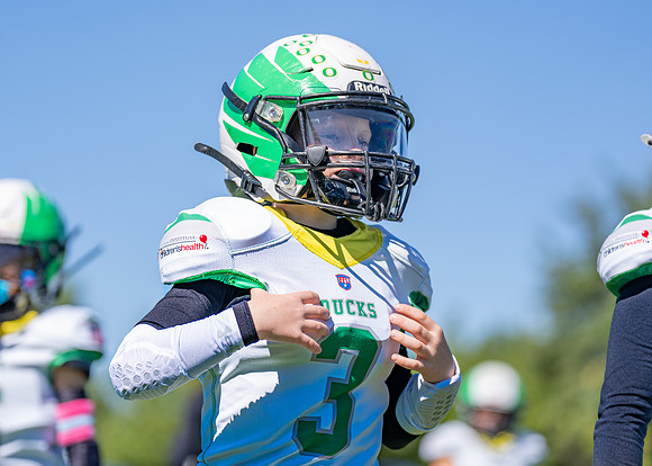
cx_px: 289
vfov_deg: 8.7
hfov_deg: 12.2
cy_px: 217
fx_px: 3051
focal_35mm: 165
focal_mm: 129
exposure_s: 1/3200
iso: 160
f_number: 2.8
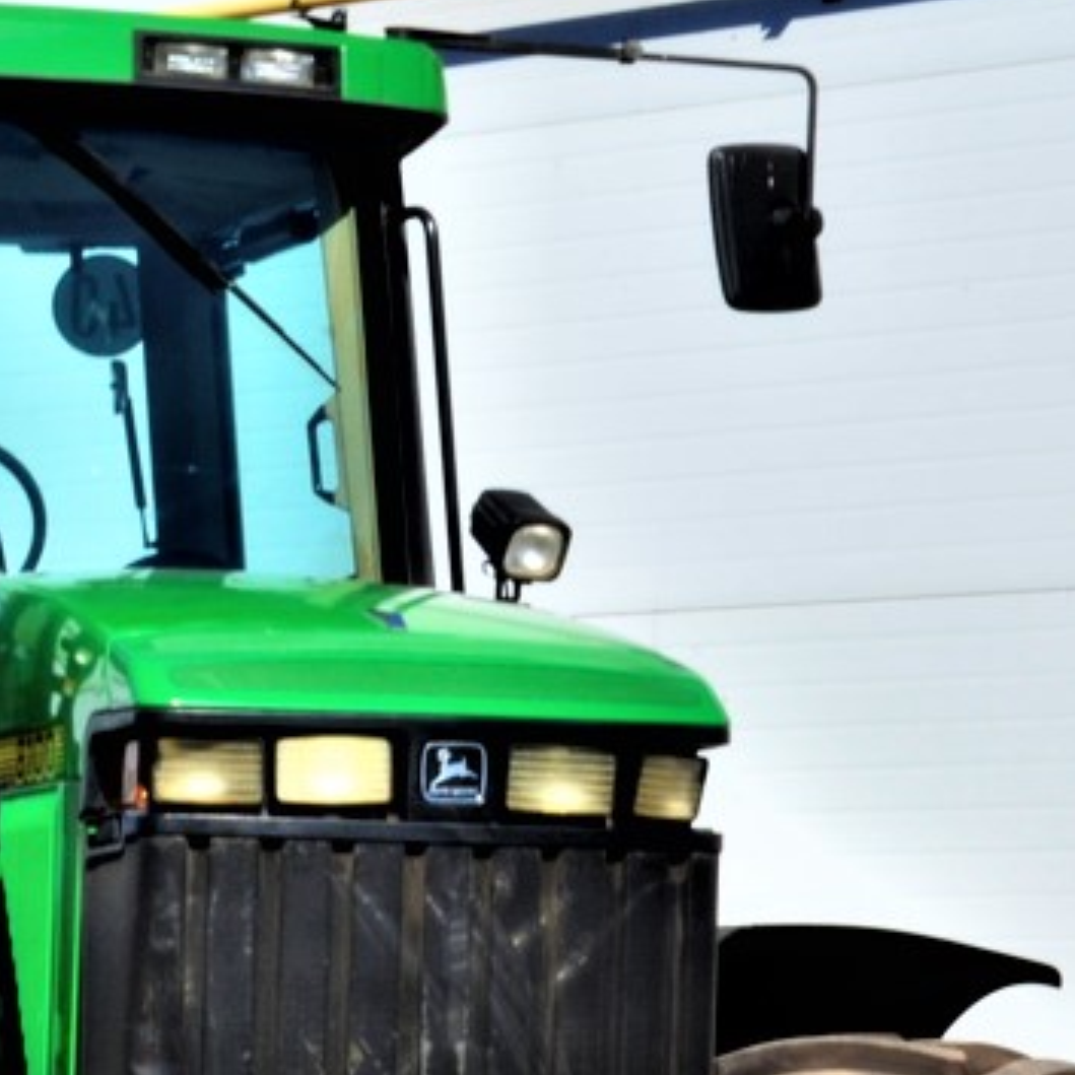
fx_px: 5516
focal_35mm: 157
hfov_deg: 11.0
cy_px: 1005
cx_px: 43
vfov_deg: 11.1
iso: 125
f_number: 29
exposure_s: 1/30
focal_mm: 34
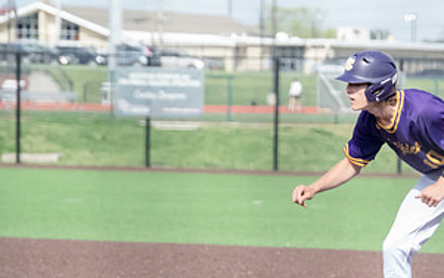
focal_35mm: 398
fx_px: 4815
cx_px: 406
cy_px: 231
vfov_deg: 3.3
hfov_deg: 5.3
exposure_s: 1/4000
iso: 2500
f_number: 5.6
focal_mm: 135
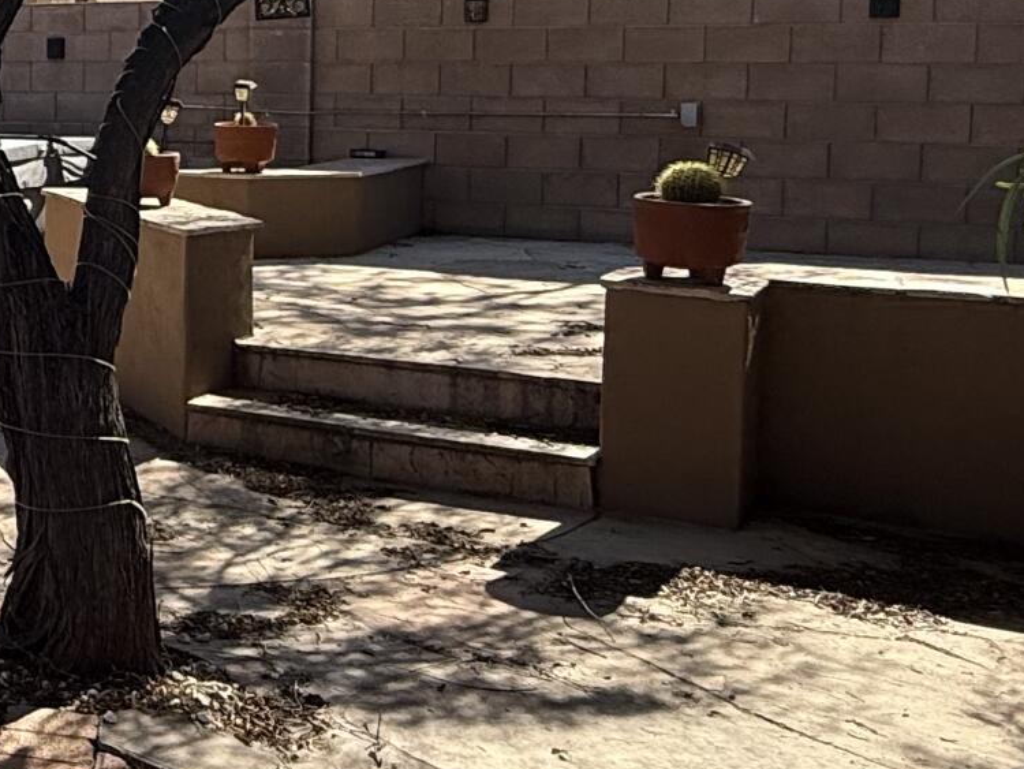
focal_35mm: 56
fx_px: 1657
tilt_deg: -4.2
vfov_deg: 25.7
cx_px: -285
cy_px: 163
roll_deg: +0.2
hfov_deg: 28.5
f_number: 2.2
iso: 50
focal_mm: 2.22
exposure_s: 1/751
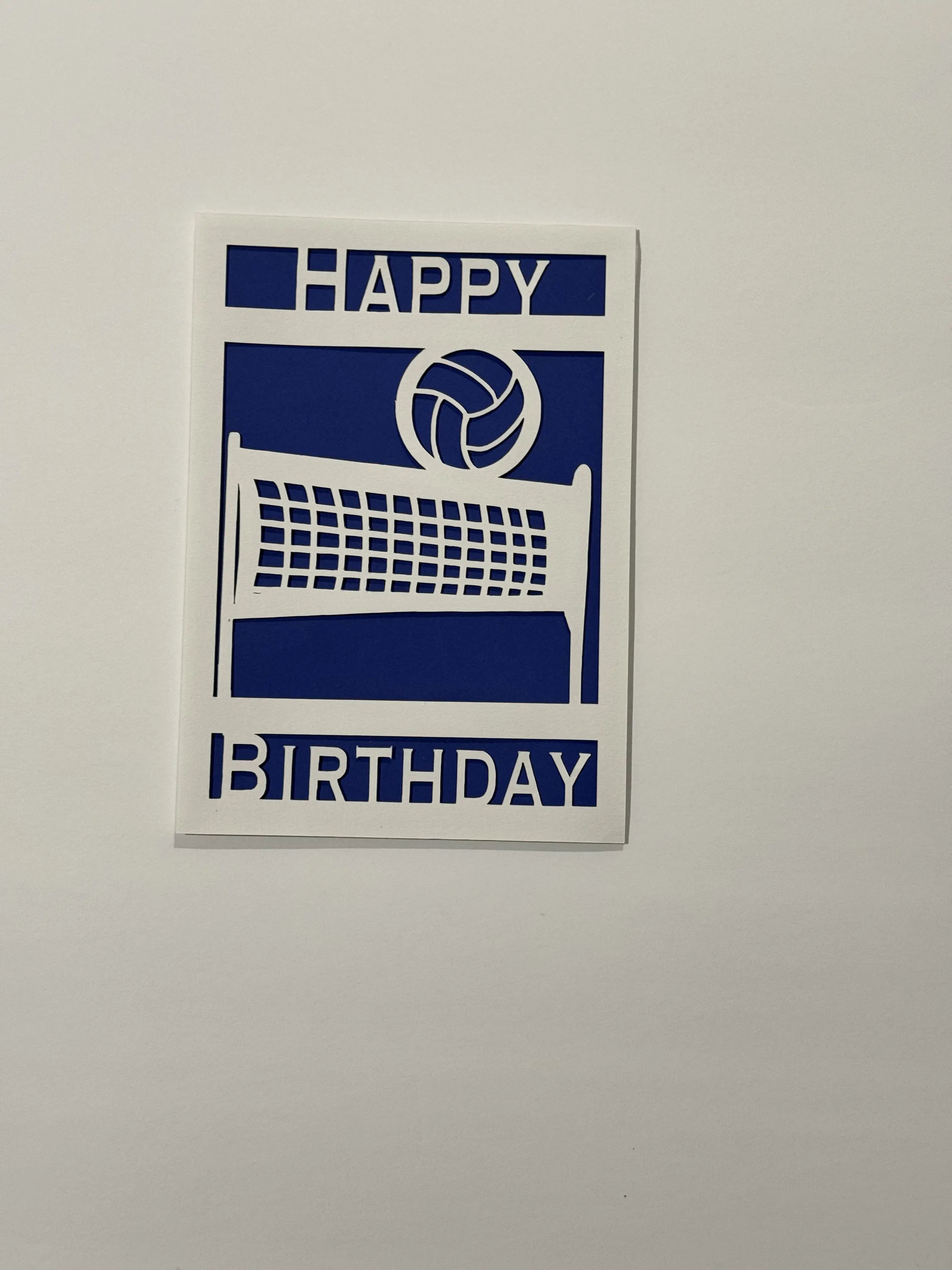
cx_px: 476
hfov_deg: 30.3
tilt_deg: -85.1
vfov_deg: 39.7
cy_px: 635
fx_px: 1760
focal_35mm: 48
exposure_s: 1/60
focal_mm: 6.86
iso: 200
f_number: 1.78
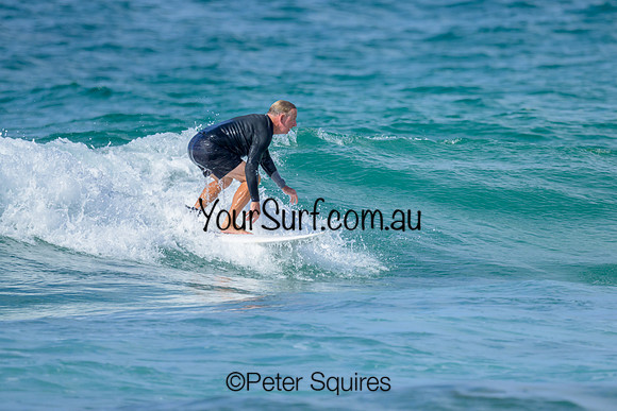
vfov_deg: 1.3
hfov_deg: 1.9
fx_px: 18776
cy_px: 158
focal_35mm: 1095
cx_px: 342
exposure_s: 1/2000
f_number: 6.3
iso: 320
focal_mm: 800
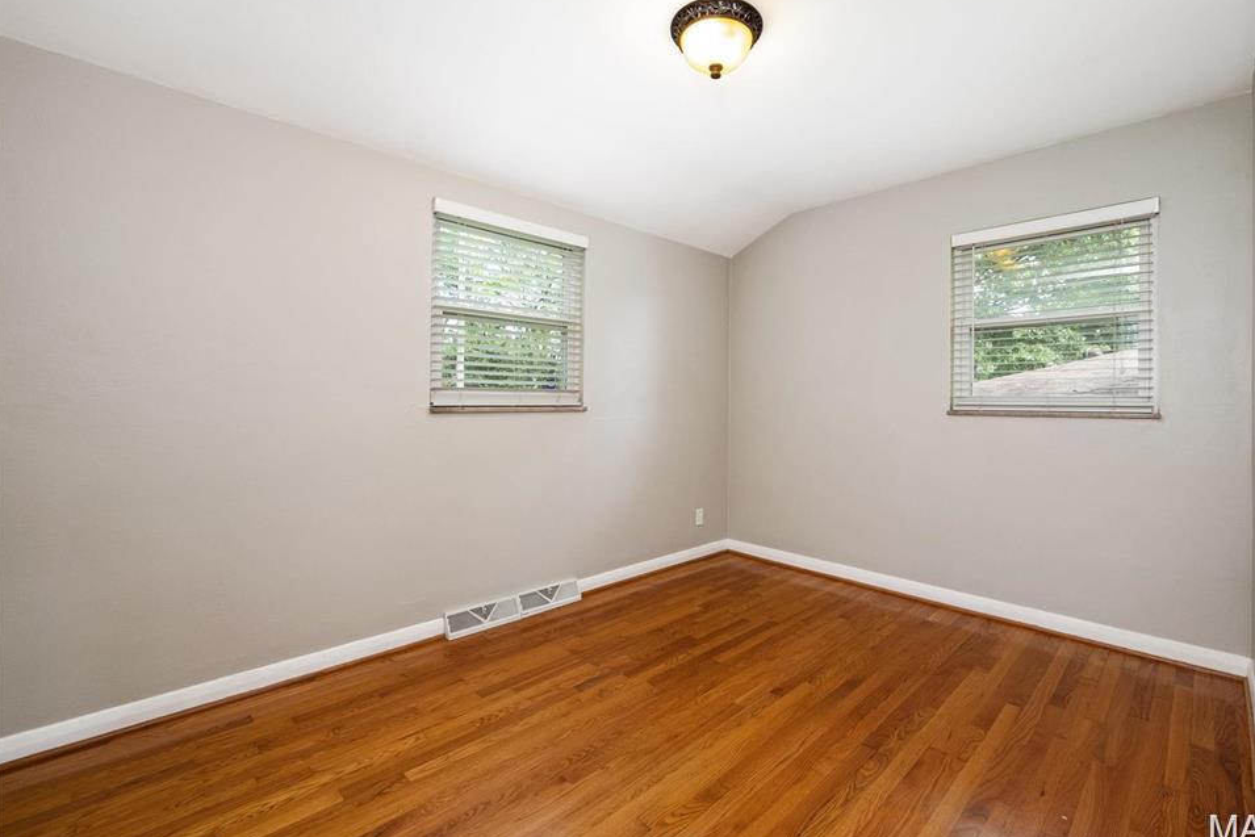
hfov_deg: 100.2
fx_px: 523
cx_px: 668
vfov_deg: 77.3
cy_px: 409
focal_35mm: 15
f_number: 10
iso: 400
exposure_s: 1/2
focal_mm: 7
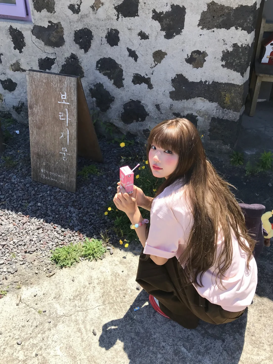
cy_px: 182
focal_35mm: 28
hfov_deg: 49.7
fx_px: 294
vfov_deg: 63.4
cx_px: 136
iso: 20
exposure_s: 1/1153
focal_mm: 3.99
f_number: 1.8
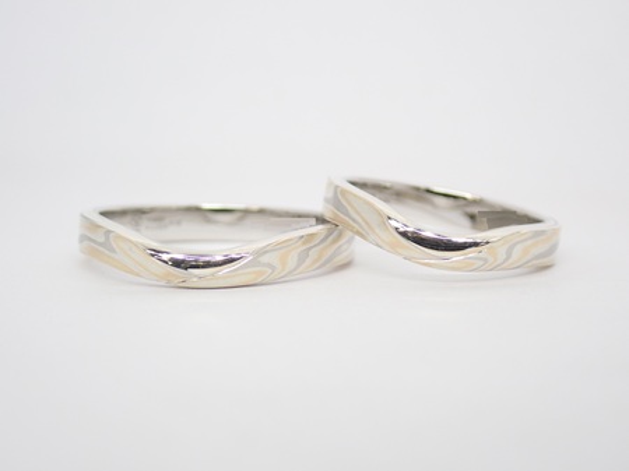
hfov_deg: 25.3
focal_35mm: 77
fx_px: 1398
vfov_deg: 19.1
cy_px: 236
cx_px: 314
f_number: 4.1
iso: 200
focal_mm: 13.65
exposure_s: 1/100
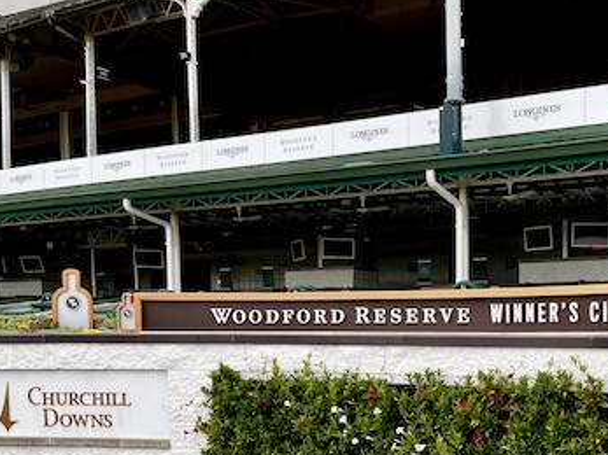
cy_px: 383
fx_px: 790
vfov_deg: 31.1
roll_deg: +0.0
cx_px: 515
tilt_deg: -4.6
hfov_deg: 39.8
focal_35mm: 45
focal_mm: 5.1
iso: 32
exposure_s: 1/365
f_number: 1.6
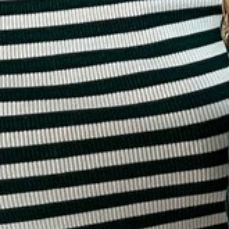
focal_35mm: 223
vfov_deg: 7.8
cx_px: 283
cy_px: -61
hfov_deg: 7.8
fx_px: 1669
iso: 200
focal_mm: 5.1
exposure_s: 1/60
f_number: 1.6
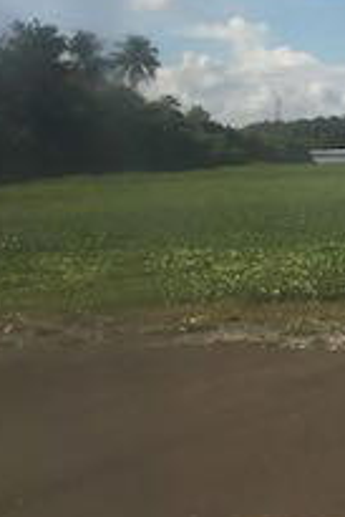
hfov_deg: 11.0
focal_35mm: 103
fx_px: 1478
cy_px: 148
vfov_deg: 19.7
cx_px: 864
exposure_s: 1/1319
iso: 32
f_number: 2.2
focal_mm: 4.15
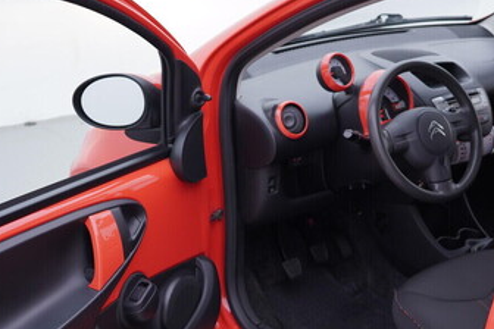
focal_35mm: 59
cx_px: 312
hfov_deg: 33.7
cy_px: 212
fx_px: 810
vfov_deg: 22.9
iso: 125
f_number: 3.2
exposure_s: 1/50
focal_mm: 24
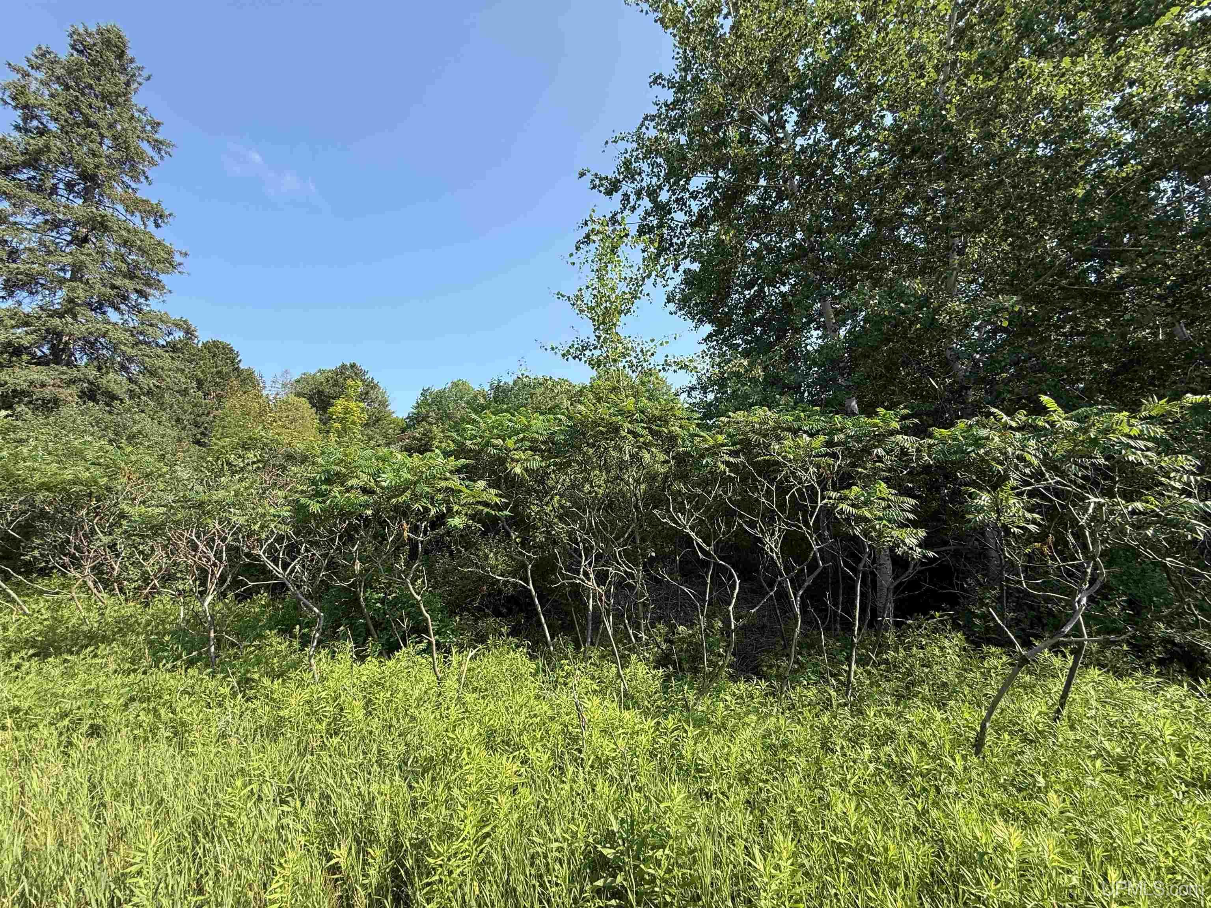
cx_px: 606
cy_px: 454
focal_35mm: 14
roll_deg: +1.0
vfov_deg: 85.7
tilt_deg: +9.2
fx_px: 490
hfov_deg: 102.1
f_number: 2.2
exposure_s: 1/651
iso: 50
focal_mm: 2.22
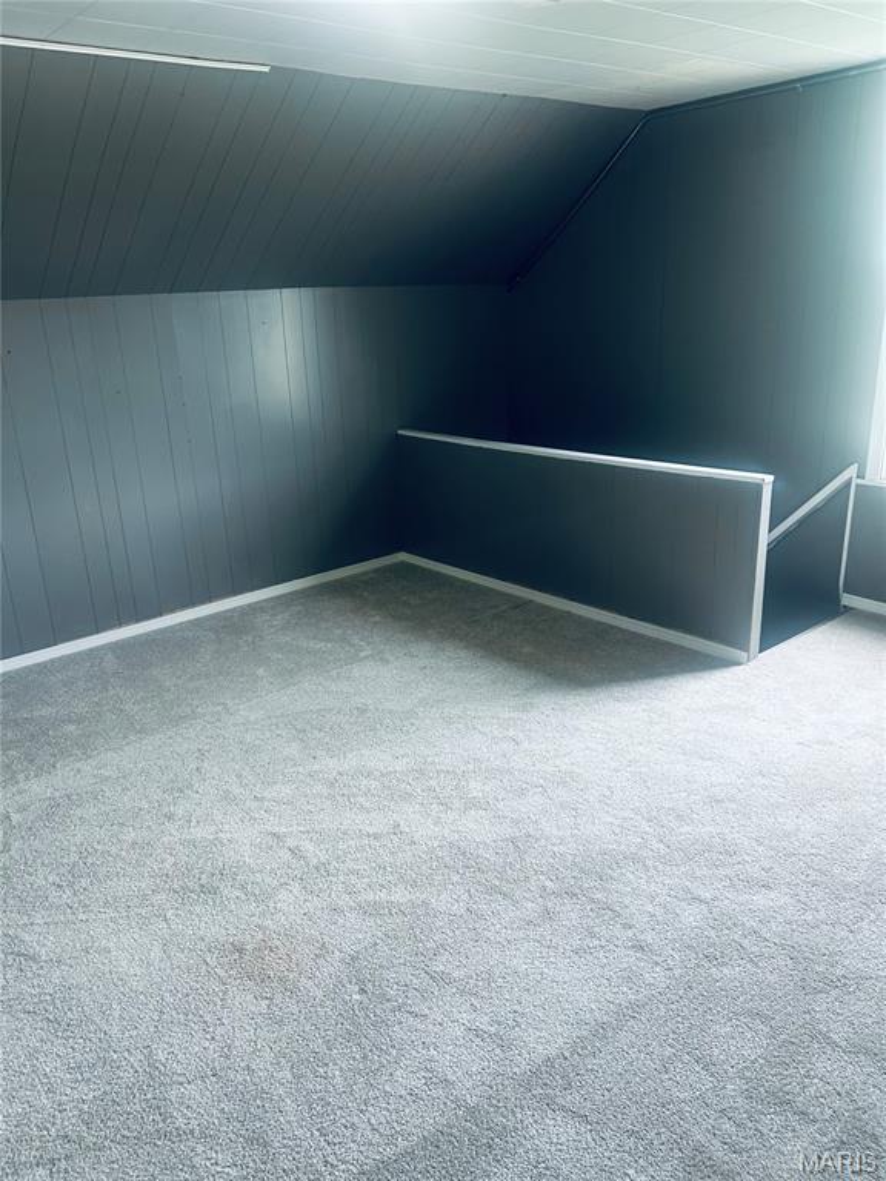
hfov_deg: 53.1
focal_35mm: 26
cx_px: 443
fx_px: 887
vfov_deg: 67.3
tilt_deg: -18.6
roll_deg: +1.3
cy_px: 590
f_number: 1.5
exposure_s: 1/60
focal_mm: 5.7
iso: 80
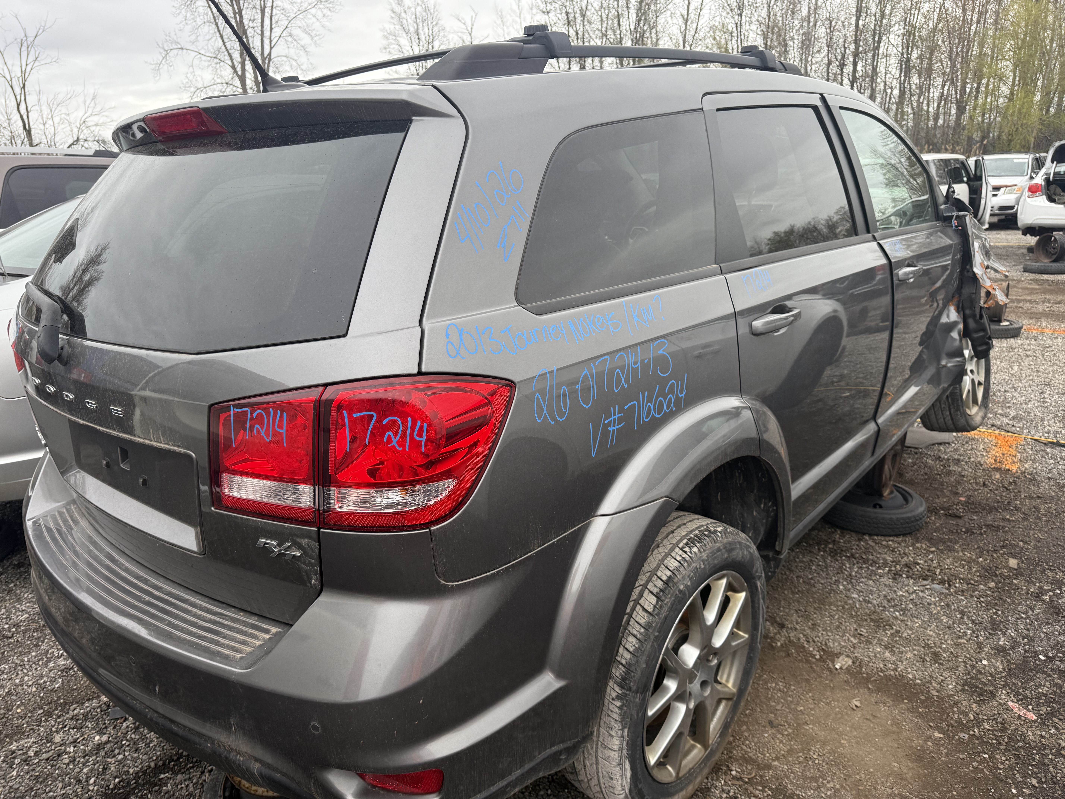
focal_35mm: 24
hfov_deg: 71.6
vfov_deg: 56.8
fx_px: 738
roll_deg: +1.9
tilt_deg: -15.7
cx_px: 532
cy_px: 400
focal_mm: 6.76
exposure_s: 1/878
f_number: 1.78
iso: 100
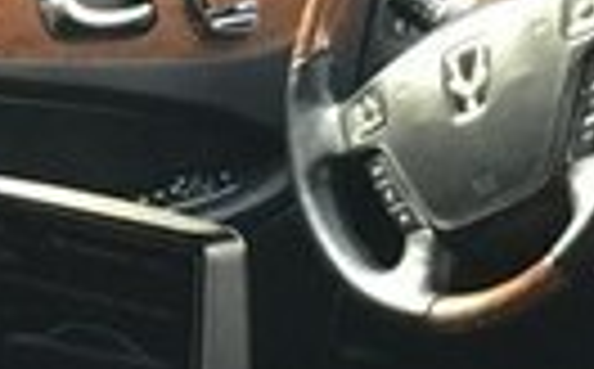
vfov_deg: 4.3
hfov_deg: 6.9
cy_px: 686
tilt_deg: -17.9
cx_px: 662
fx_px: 4897
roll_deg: -2.0
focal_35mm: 303
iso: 80
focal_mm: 6.6
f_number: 2.8
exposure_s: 1/50
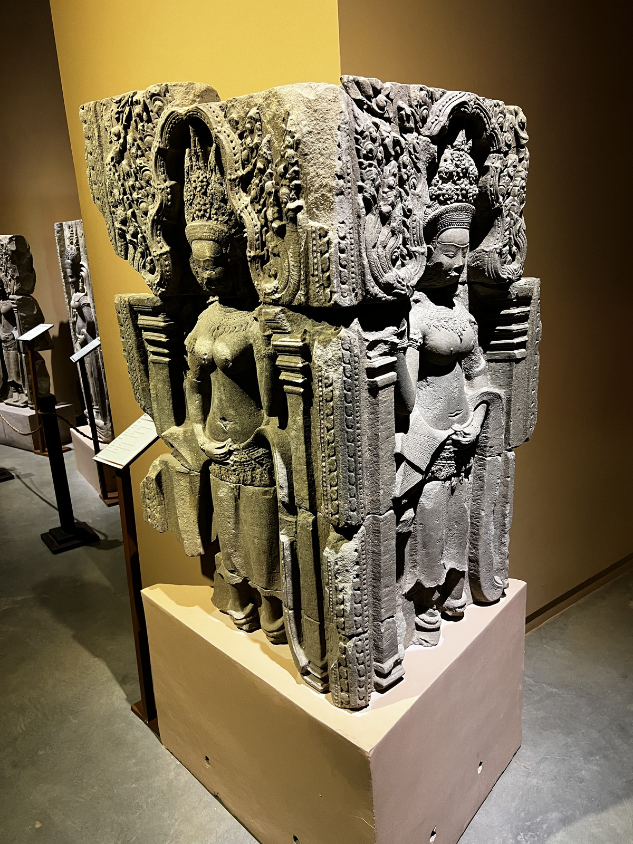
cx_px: 316
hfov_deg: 53.1
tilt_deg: -15.3
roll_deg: +3.2
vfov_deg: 67.3
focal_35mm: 26
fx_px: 634
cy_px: 422
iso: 320
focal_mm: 5.7
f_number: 1.5
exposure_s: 1/50
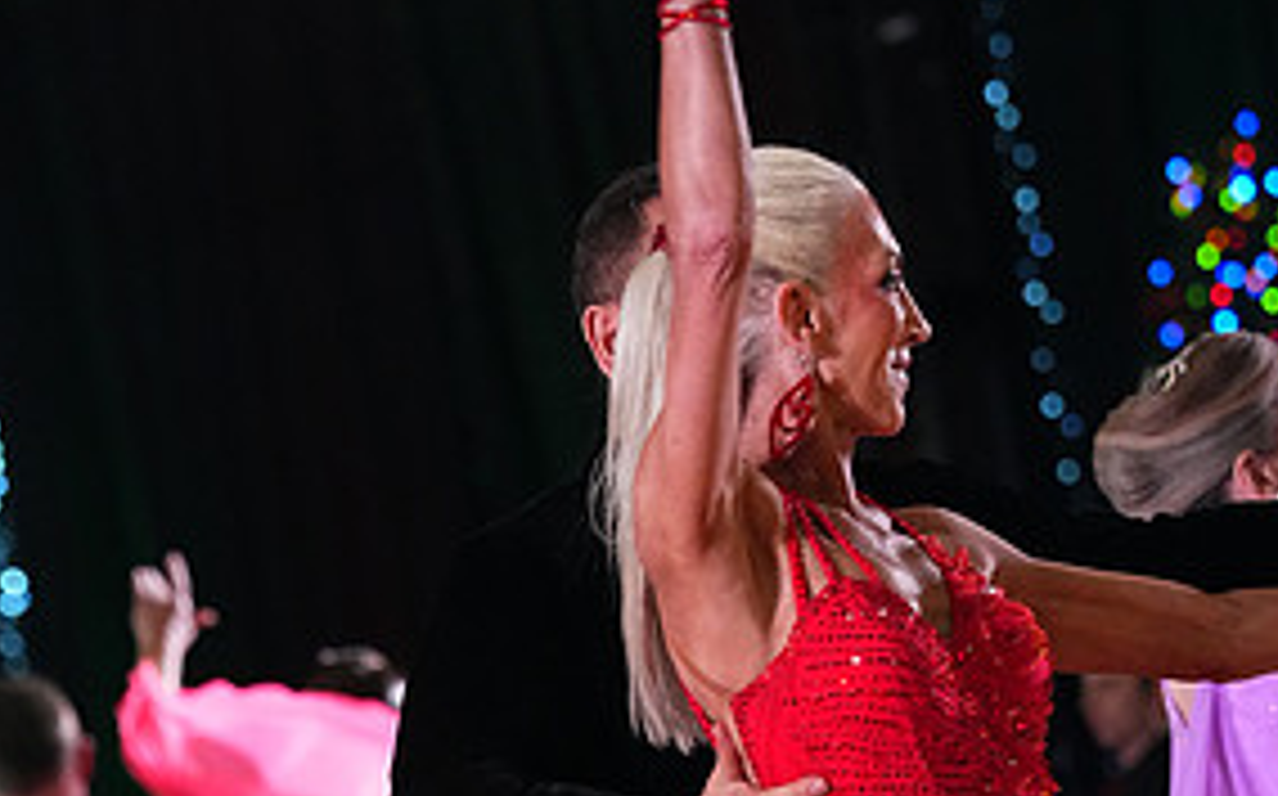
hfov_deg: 6.4
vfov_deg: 4.0
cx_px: 745
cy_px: 998
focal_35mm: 329
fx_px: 11450
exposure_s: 1/400
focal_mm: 158
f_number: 5
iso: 6400
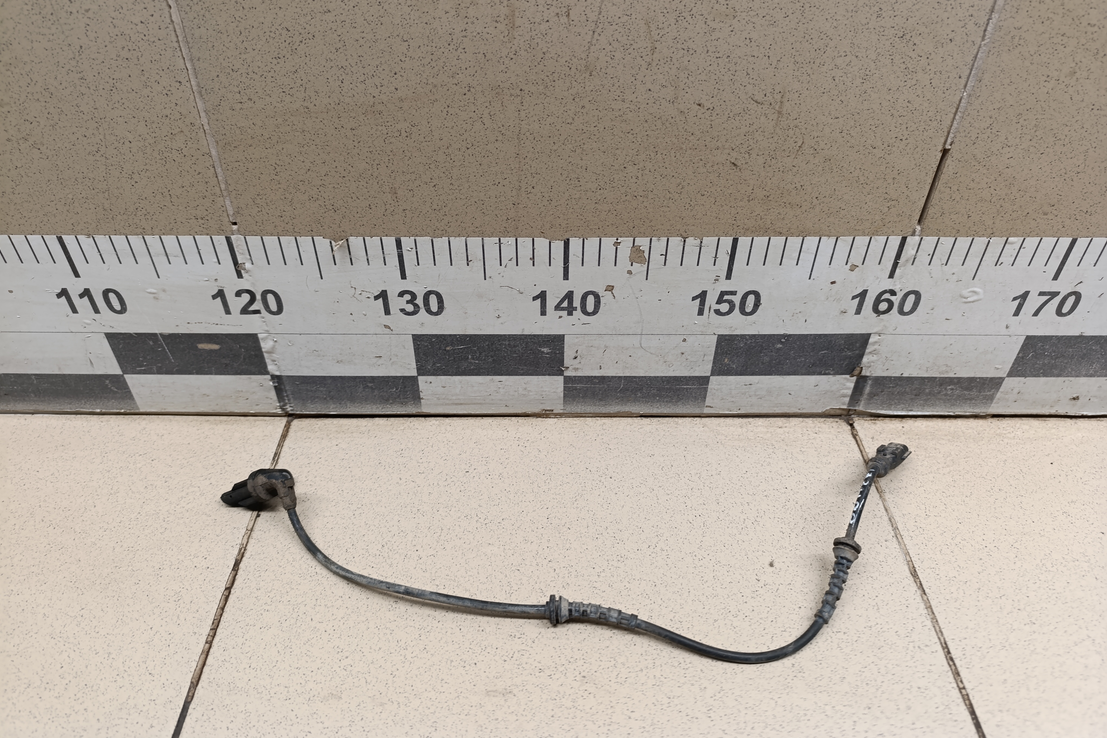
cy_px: 326
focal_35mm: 24
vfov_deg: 53.0
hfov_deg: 73.7
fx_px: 738
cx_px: 553
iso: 400
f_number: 1.6
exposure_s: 1/100
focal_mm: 6.14
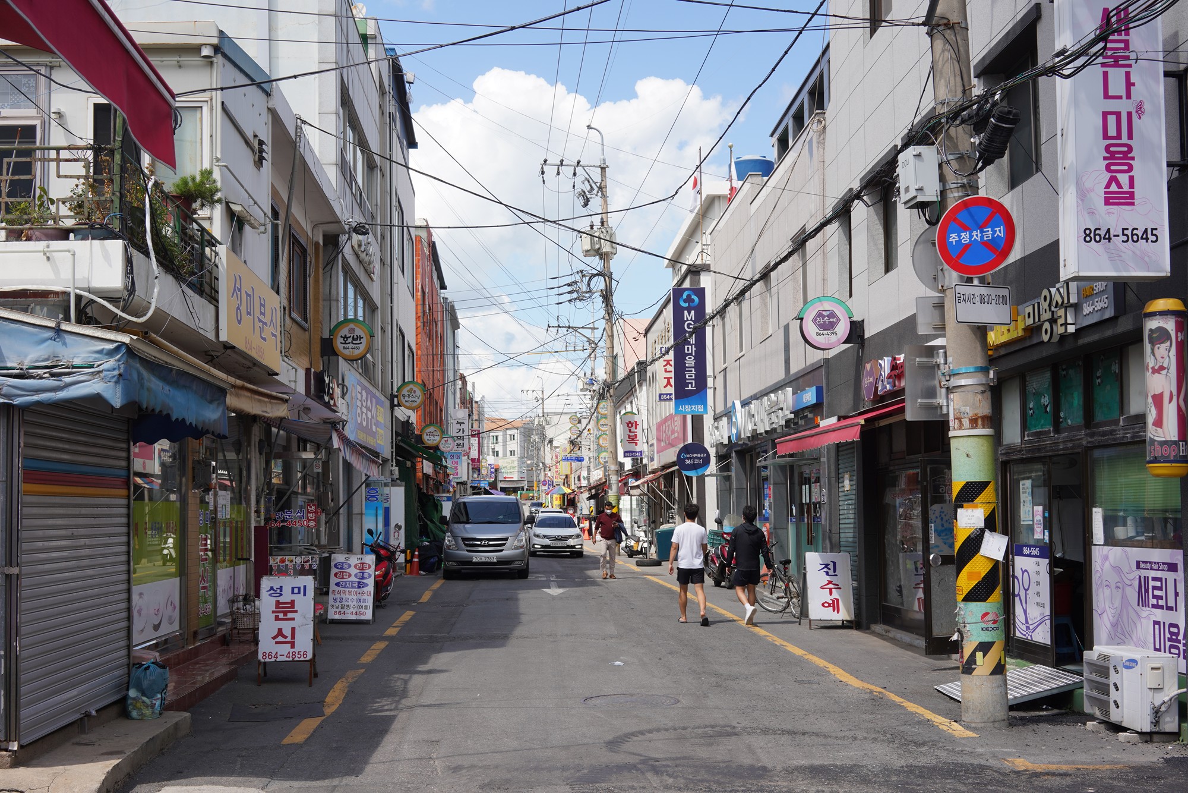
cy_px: 396
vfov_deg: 37.9
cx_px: 594
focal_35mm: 35
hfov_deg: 54.4
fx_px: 1155
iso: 100
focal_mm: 35
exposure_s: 1/100
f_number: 11
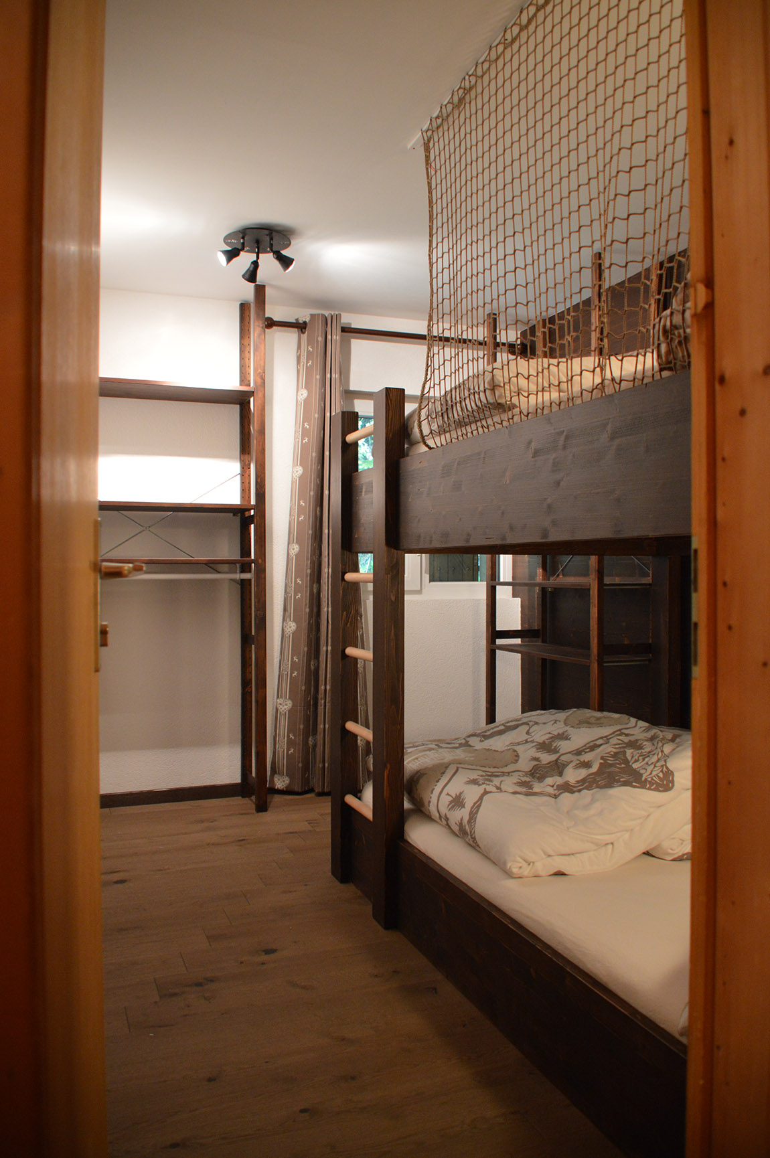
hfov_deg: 47.8
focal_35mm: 27
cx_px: 385
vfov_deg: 67.4
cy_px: 579
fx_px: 868
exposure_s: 1/15
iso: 900
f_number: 3.5
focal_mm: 18
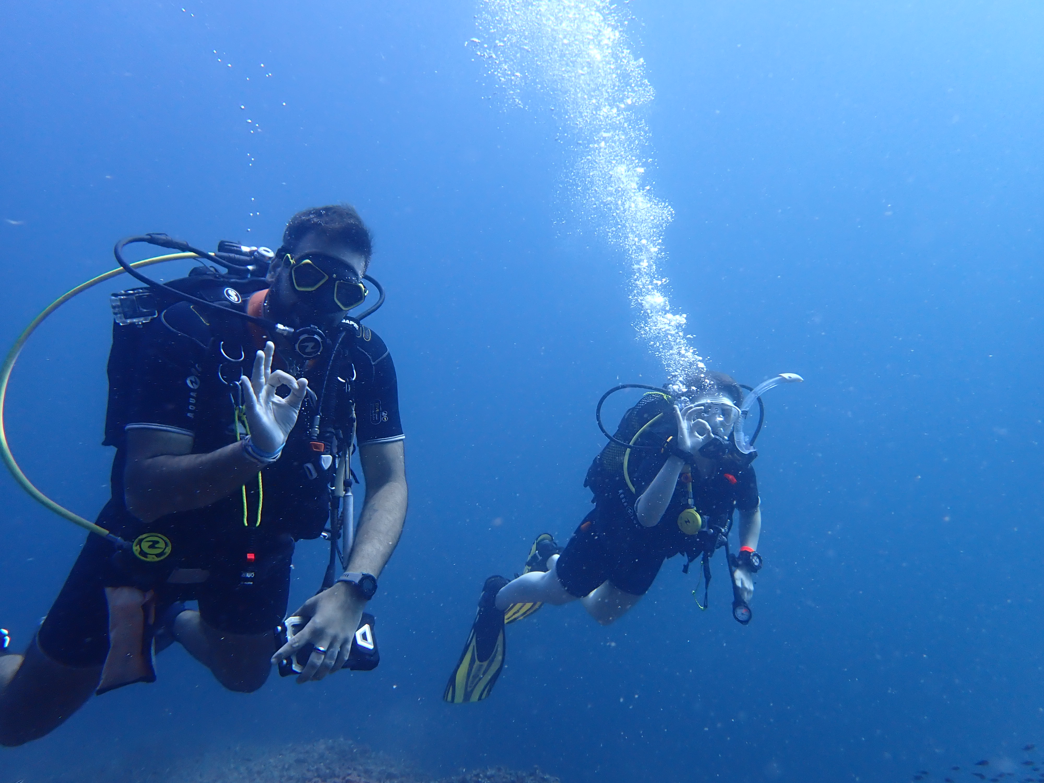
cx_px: 522
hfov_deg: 69.4
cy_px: 392
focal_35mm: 25
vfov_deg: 54.9
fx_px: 754
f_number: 2.8
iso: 100
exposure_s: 1/160
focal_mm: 4.5
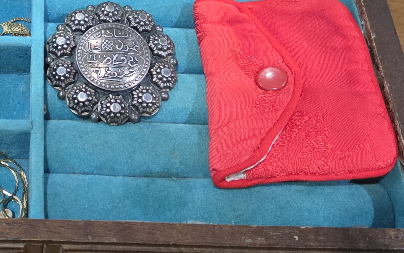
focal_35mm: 61
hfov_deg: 32.1
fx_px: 672
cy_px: 15
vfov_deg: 20.8
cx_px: 54
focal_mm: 5.4
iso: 1600
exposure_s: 1/60
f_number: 1.8
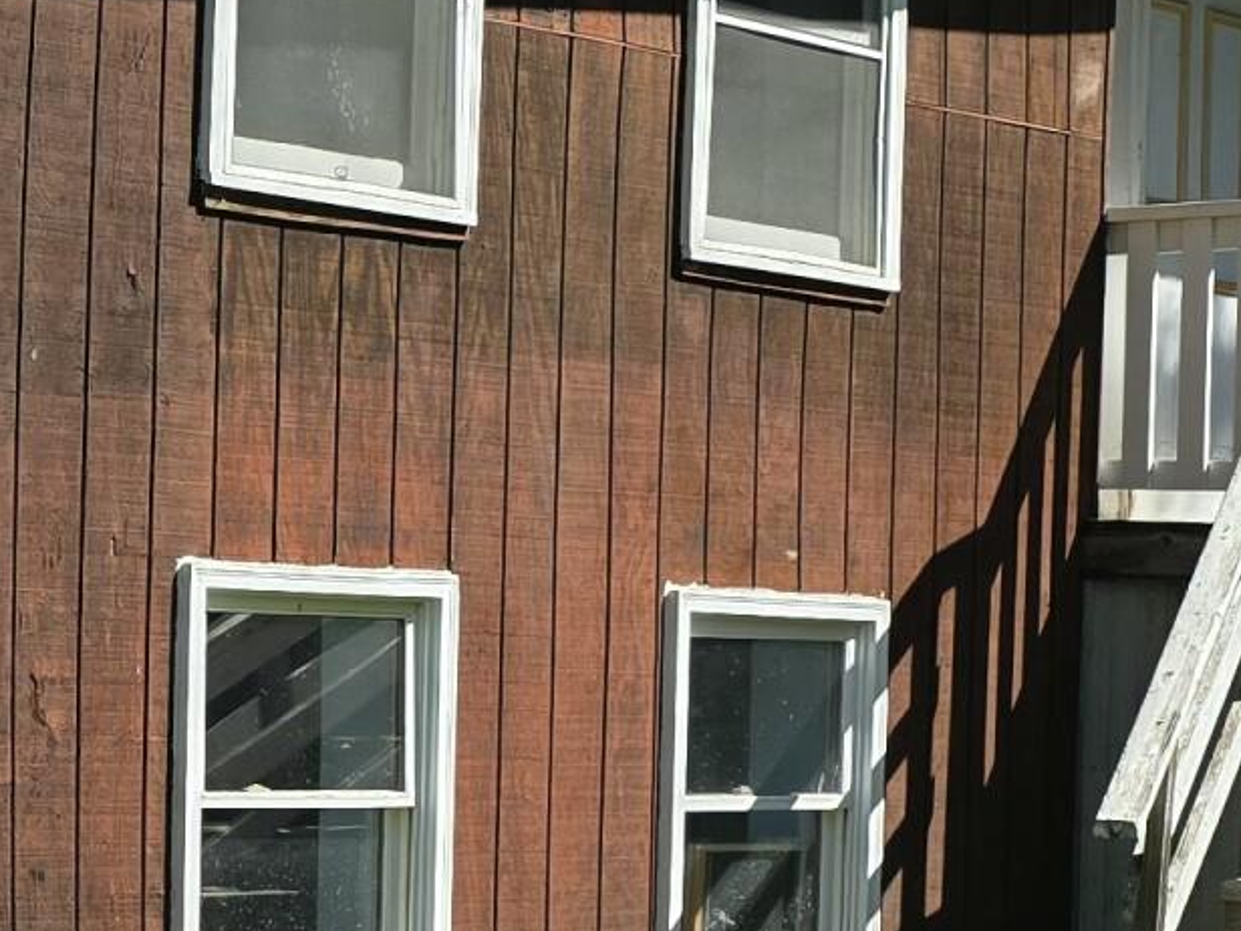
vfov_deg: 13.2
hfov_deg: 16.6
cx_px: -347
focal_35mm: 112
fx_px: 4015
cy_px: 663
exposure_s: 1/3677
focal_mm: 6.3
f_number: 1.7
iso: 80
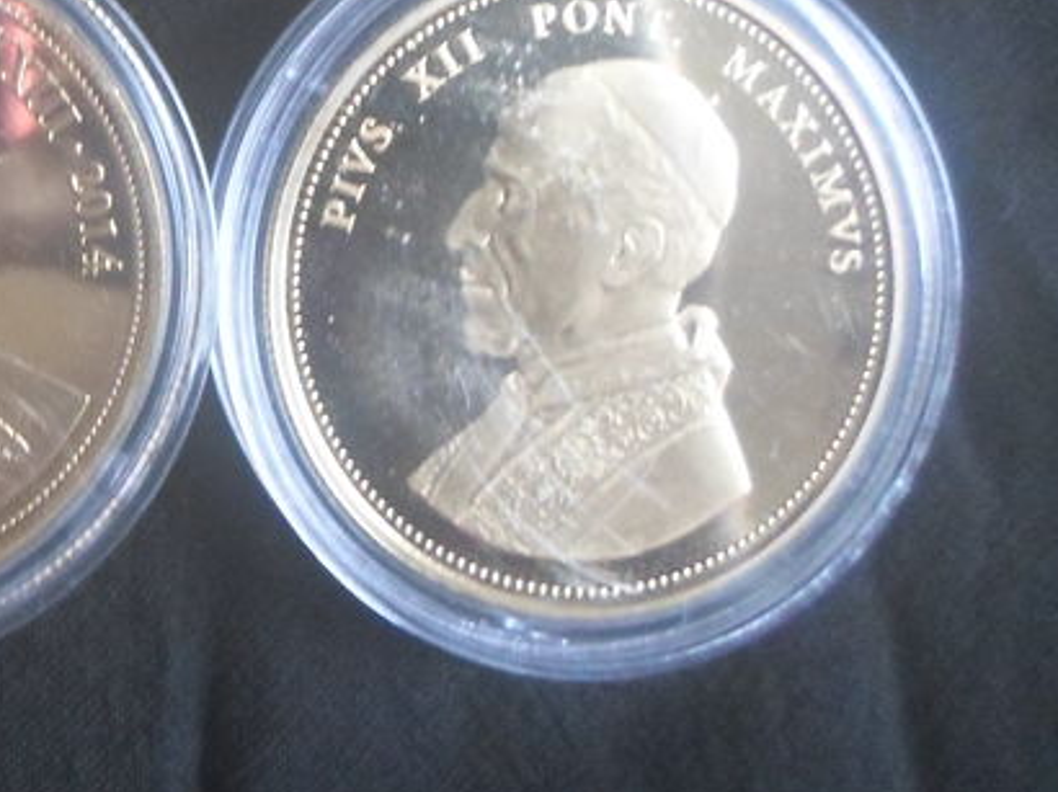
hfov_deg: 27.8
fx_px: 1863
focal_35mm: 61
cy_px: -144
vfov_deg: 22.3
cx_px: -212
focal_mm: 4.5
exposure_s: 1/30
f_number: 2.5
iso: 400
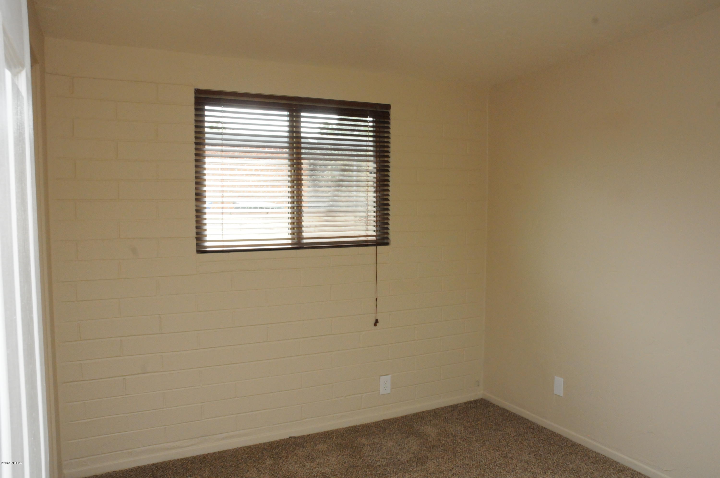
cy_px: 239
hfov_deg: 67.4
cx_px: 360
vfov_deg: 47.8
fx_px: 539
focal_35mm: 27
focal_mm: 18
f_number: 13
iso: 1600
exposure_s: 1/60
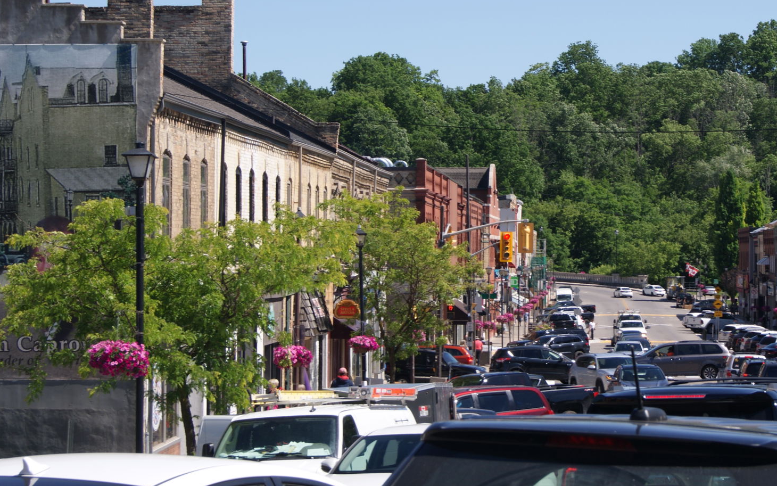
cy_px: 263
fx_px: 2344
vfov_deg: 11.8
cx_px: 506
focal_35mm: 111
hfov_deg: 18.8
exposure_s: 1/125
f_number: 11
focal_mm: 55
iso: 100
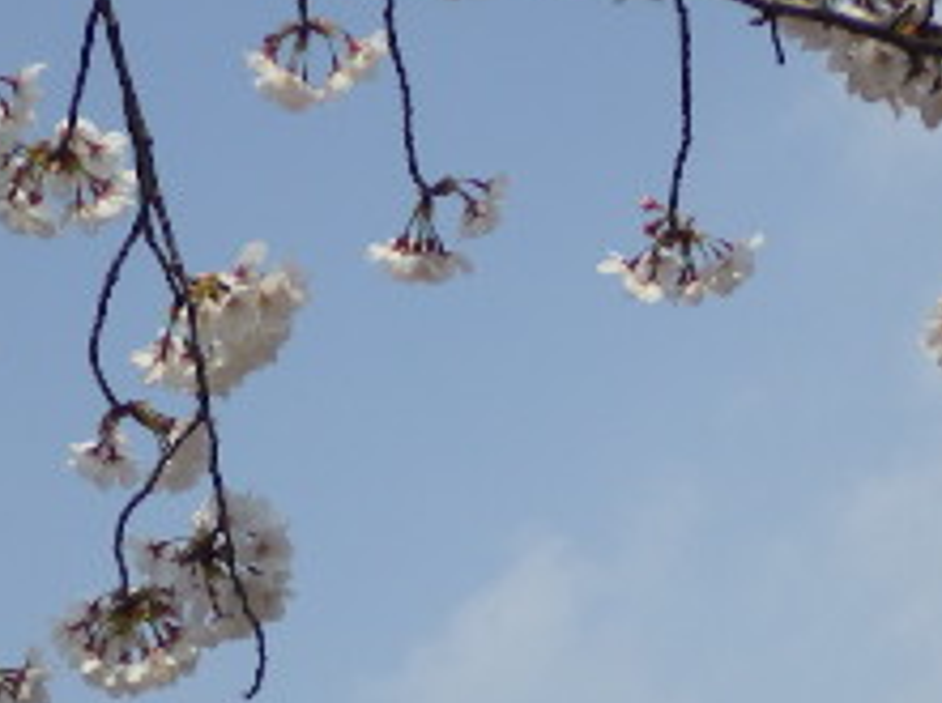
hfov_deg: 16.6
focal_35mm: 119
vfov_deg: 12.0
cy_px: 920
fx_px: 3233
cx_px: 460
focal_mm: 7.3
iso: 125
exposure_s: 1/250
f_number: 11.1
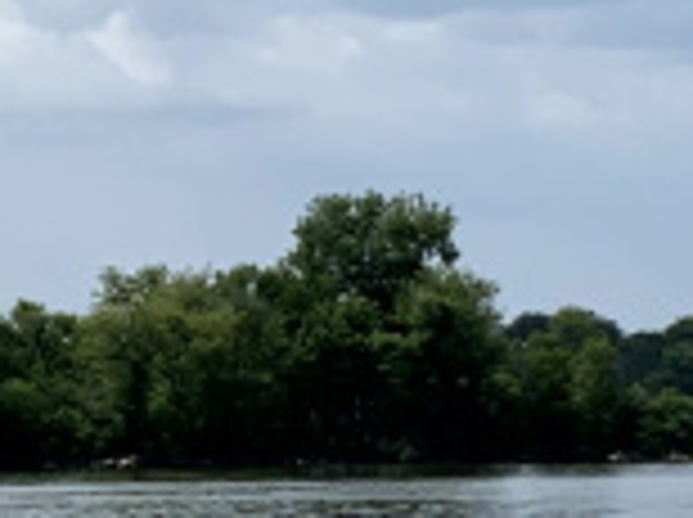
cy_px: 275
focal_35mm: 271
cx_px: 1364
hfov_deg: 7.1
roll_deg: +0.4
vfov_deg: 5.5
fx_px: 5417
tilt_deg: +0.8
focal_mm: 6
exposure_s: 1/2283
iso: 16
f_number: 2.4
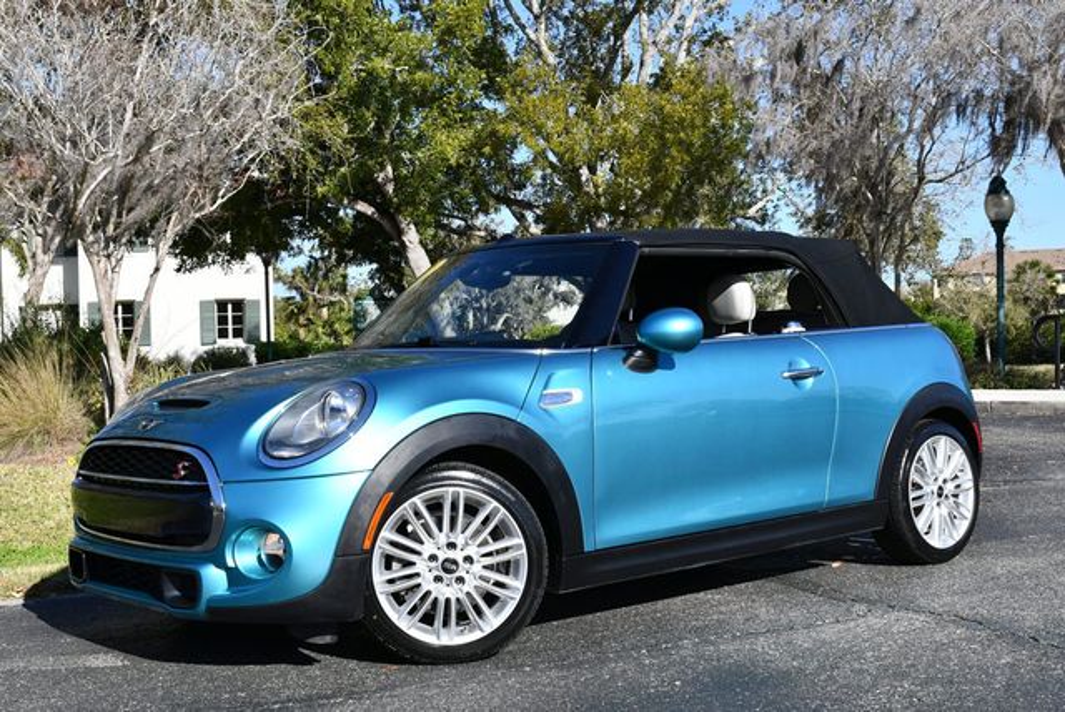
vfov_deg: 28.1
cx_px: 532
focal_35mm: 48
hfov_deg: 41.1
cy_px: 356
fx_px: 1421
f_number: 8
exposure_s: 1/250
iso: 110
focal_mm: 24
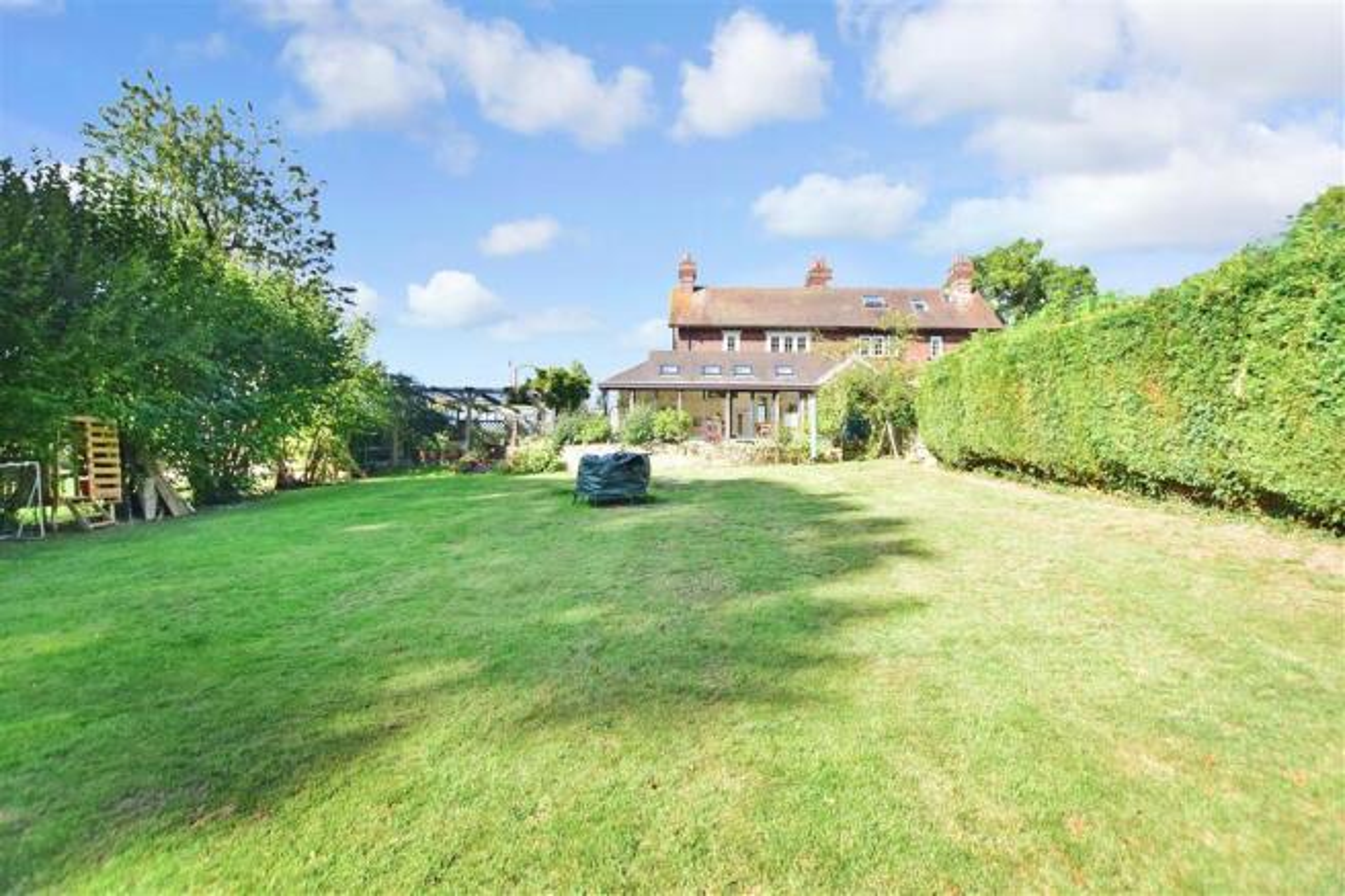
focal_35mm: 15
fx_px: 560
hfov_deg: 100.4
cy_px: 448
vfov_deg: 77.3
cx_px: 672
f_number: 5
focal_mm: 10
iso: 500
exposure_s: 1/1600
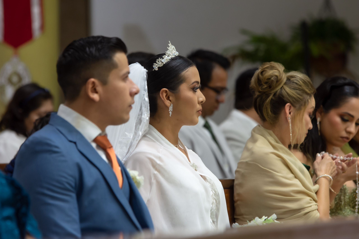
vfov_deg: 4.6
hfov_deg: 6.9
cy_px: 120
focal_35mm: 300
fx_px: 2992
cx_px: 180
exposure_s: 1/125
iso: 1000
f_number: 4.5
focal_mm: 200
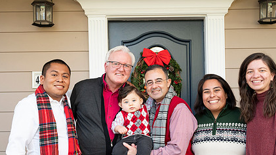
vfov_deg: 22.8
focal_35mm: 52
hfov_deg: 39.8
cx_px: 149
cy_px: 123
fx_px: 381
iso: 400
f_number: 4.8
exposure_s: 1/125
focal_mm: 36
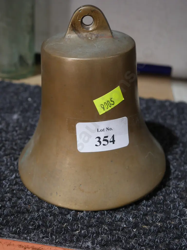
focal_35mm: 50
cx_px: 94
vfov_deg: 38.2
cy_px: 125
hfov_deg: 29.1
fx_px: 360
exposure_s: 1/60
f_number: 5.3
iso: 800
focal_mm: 25
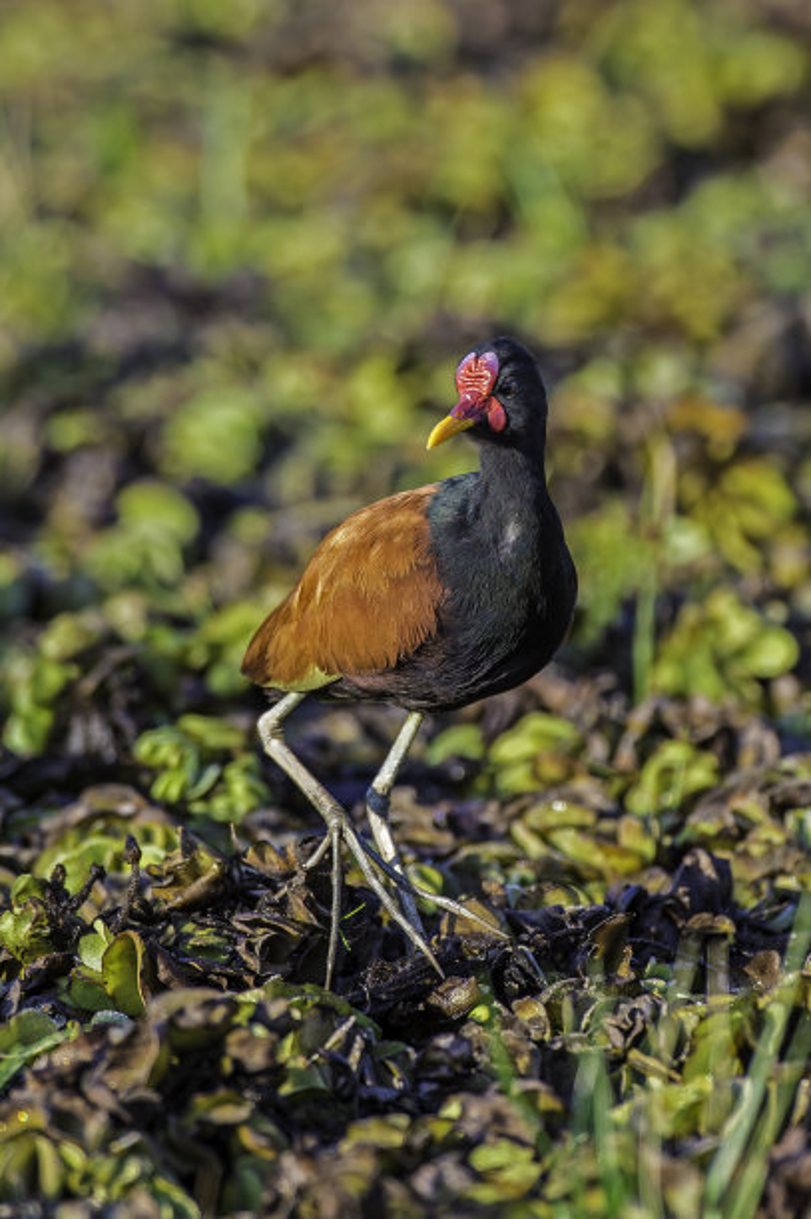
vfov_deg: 4.1
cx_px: 406
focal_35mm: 500
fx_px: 16923
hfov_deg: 2.7
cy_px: 610
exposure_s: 1/400
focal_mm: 500
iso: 400
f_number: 5.6
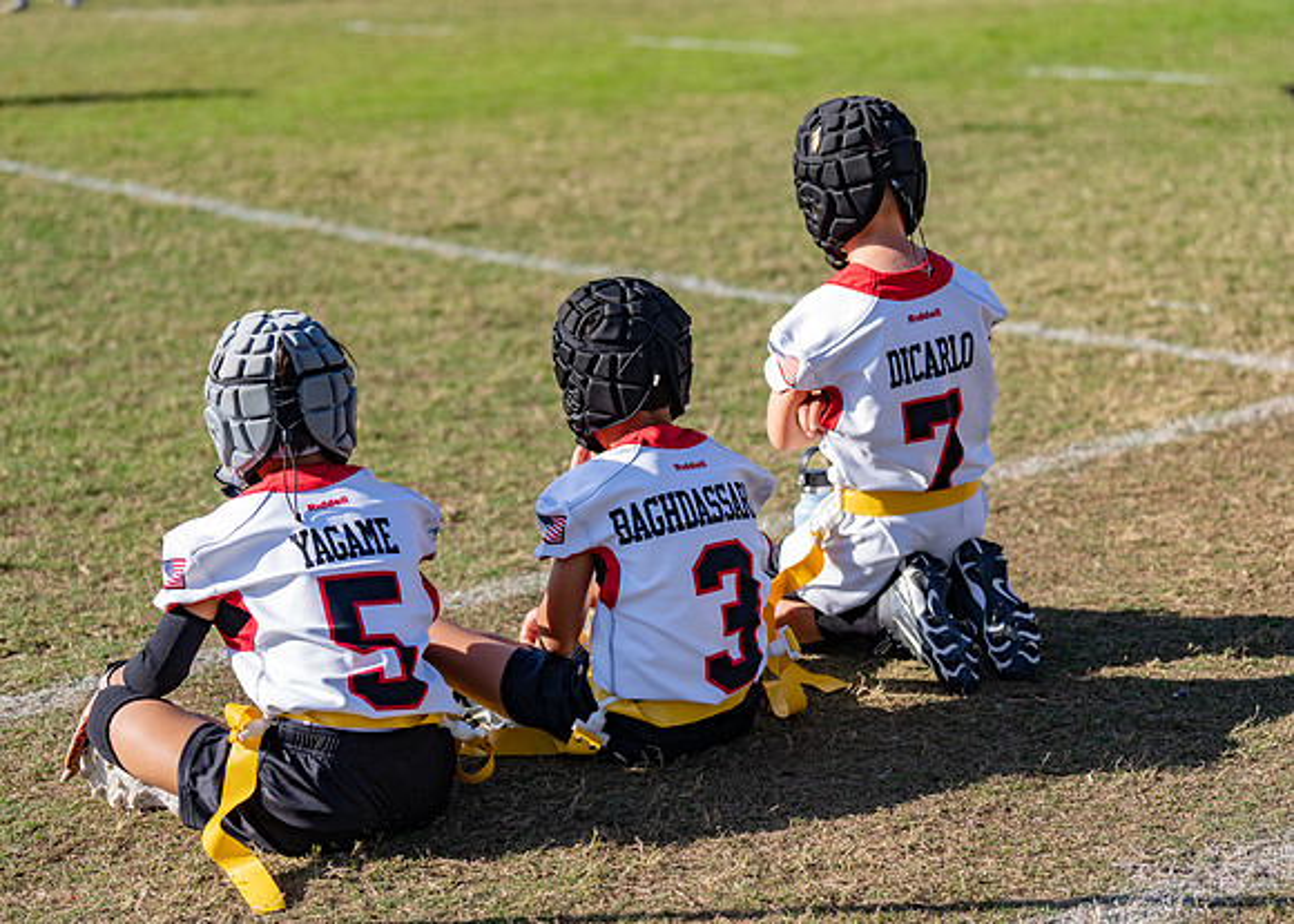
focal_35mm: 80
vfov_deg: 17.9
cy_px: 461
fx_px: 2940
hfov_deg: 24.8
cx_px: 637
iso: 100
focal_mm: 70
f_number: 2.8
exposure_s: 1/1000
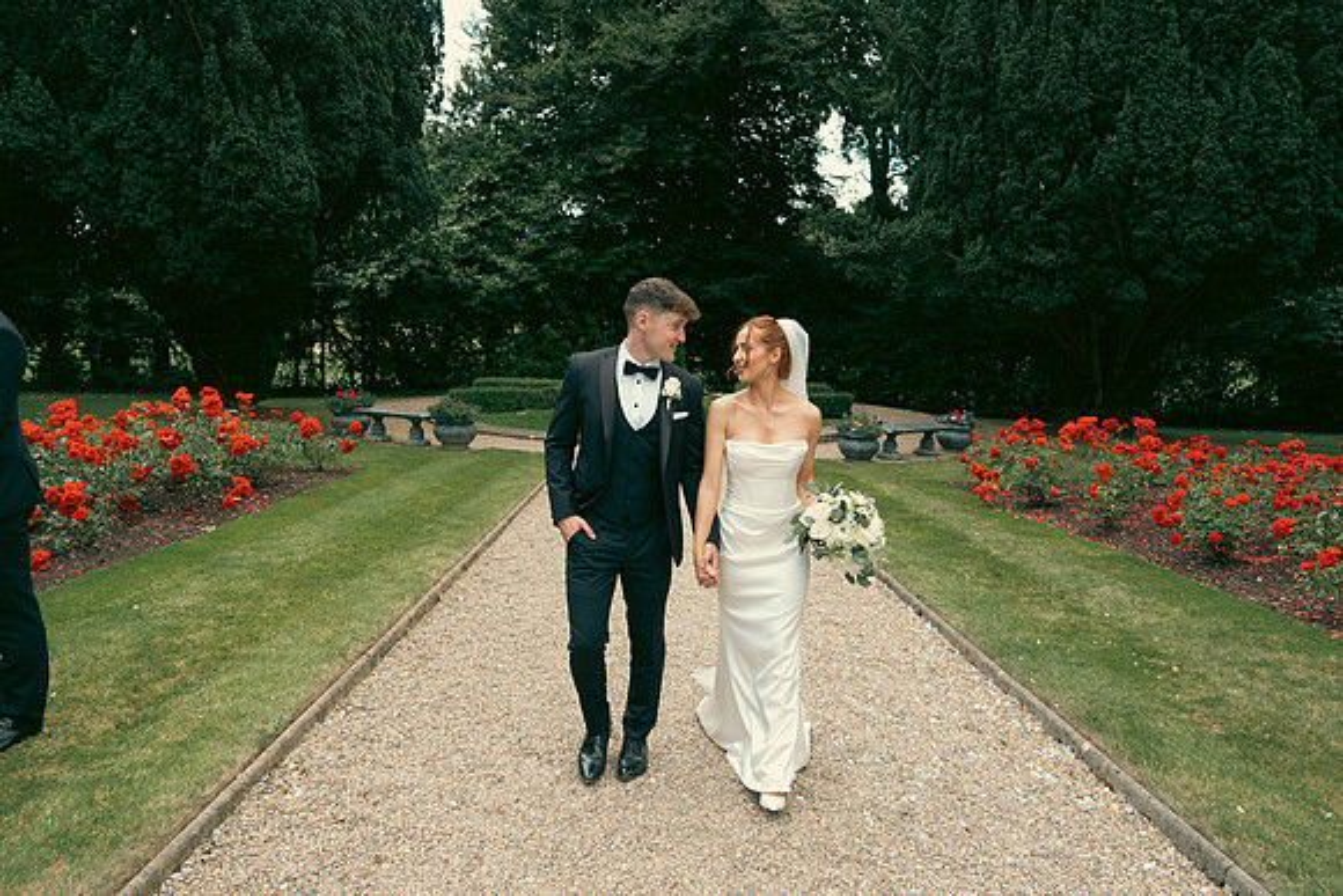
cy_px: 448
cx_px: 672
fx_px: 896
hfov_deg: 73.7
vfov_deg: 53.2
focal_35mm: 24
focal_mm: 24
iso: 50
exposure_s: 1/160
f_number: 3.5
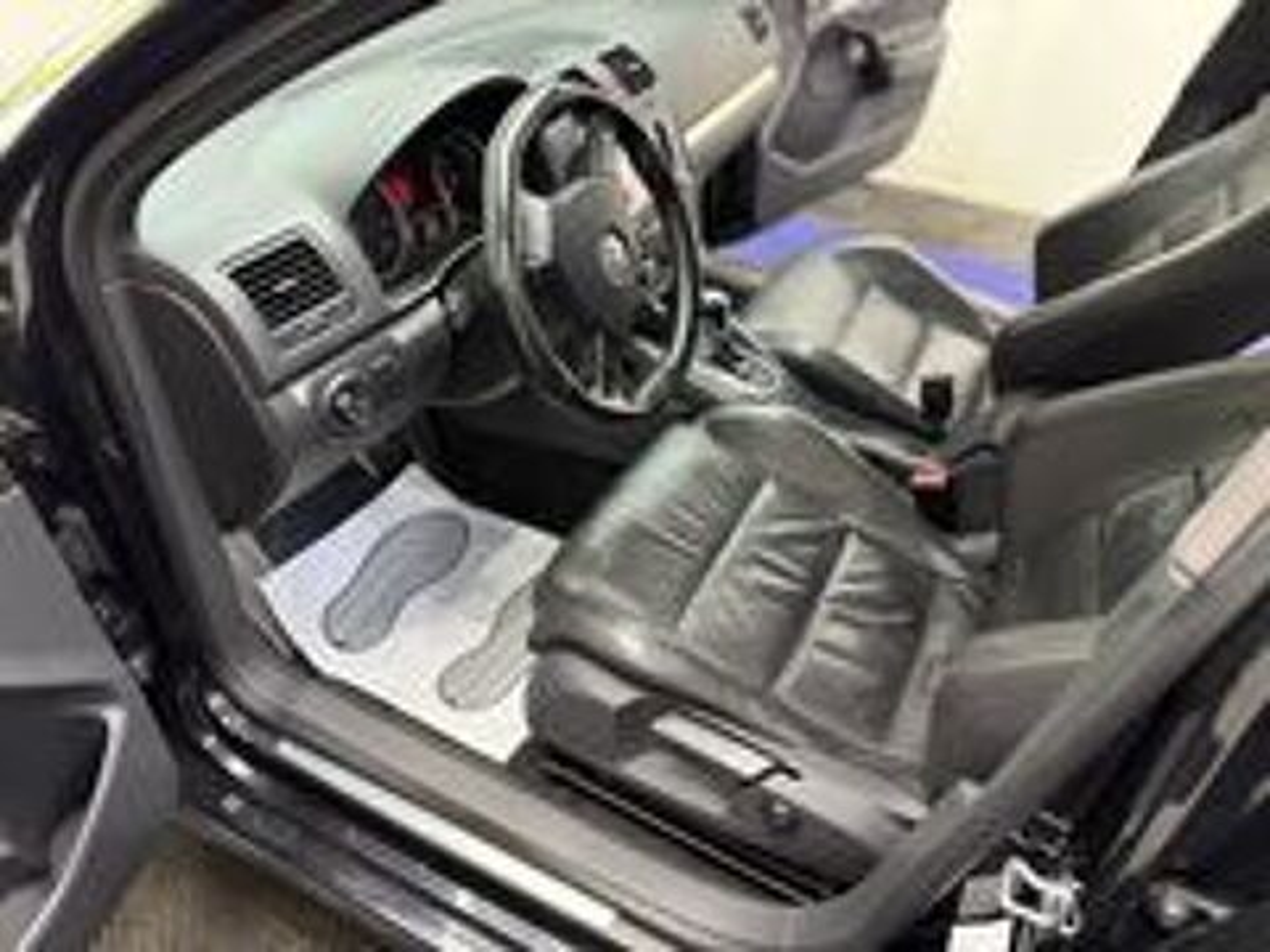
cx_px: 635
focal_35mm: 24
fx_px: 881
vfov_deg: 56.8
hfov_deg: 71.6
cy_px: 476
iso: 640
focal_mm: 6.76
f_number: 1.78
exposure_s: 1/50
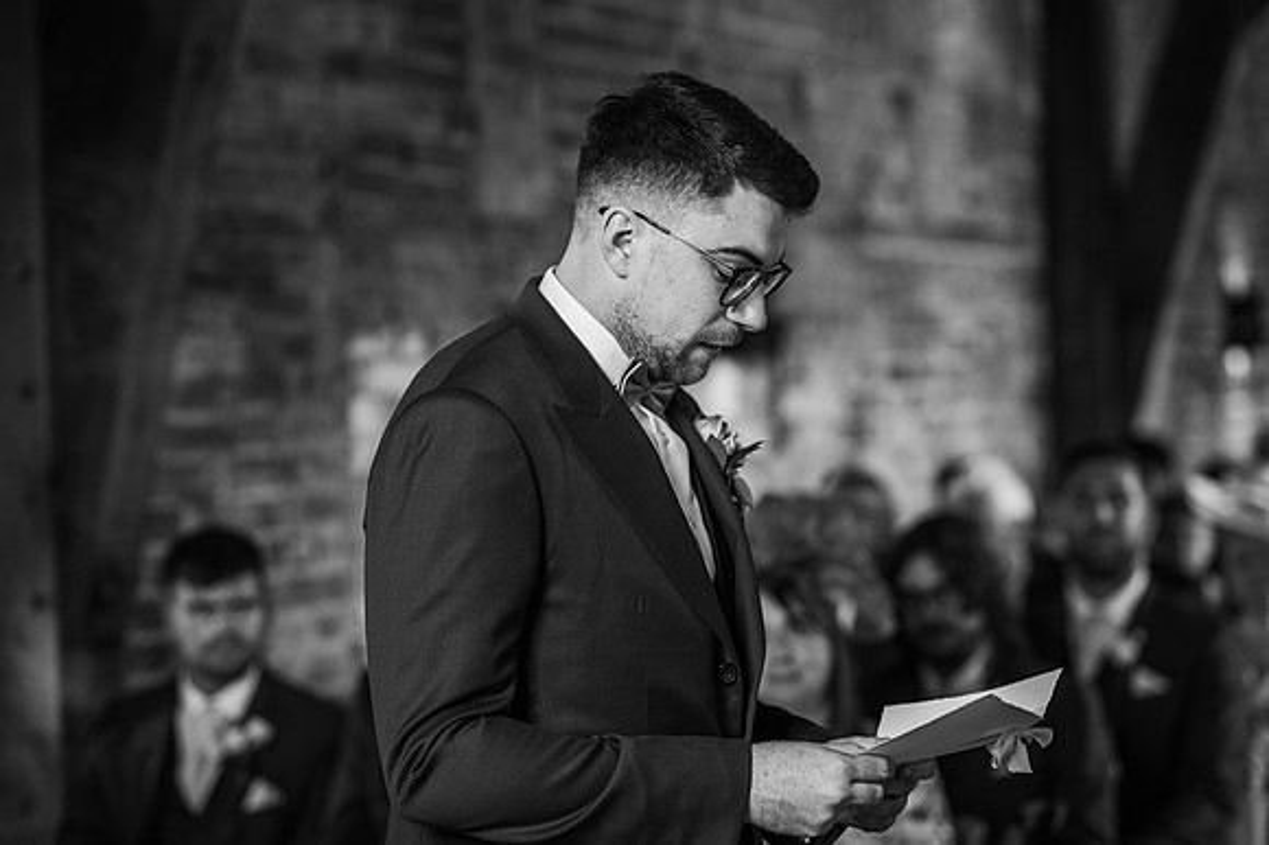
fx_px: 2994
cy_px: 422
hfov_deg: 23.9
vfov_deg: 16.1
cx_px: 634
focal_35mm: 85
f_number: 2.5
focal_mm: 85
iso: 900
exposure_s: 1/200
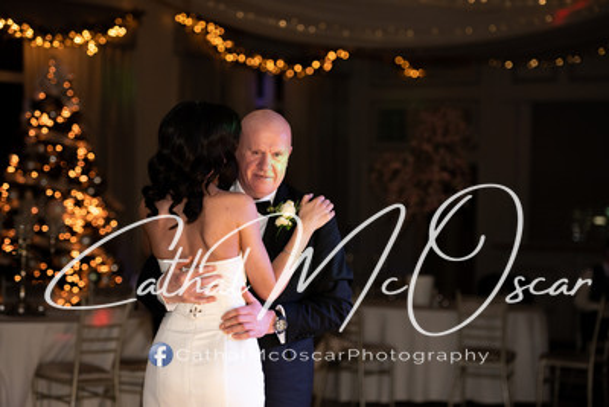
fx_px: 1692
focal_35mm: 100
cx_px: 304
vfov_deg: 13.7
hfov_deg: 20.4
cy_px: 204
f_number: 2.8
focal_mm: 100
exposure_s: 1/250
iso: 640
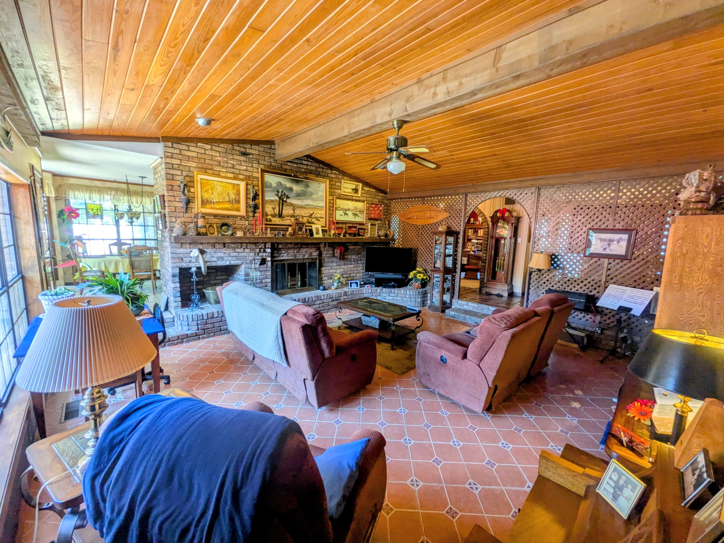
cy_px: 272
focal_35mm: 14
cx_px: 362
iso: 64
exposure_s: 1/40
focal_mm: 1.85
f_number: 2.2
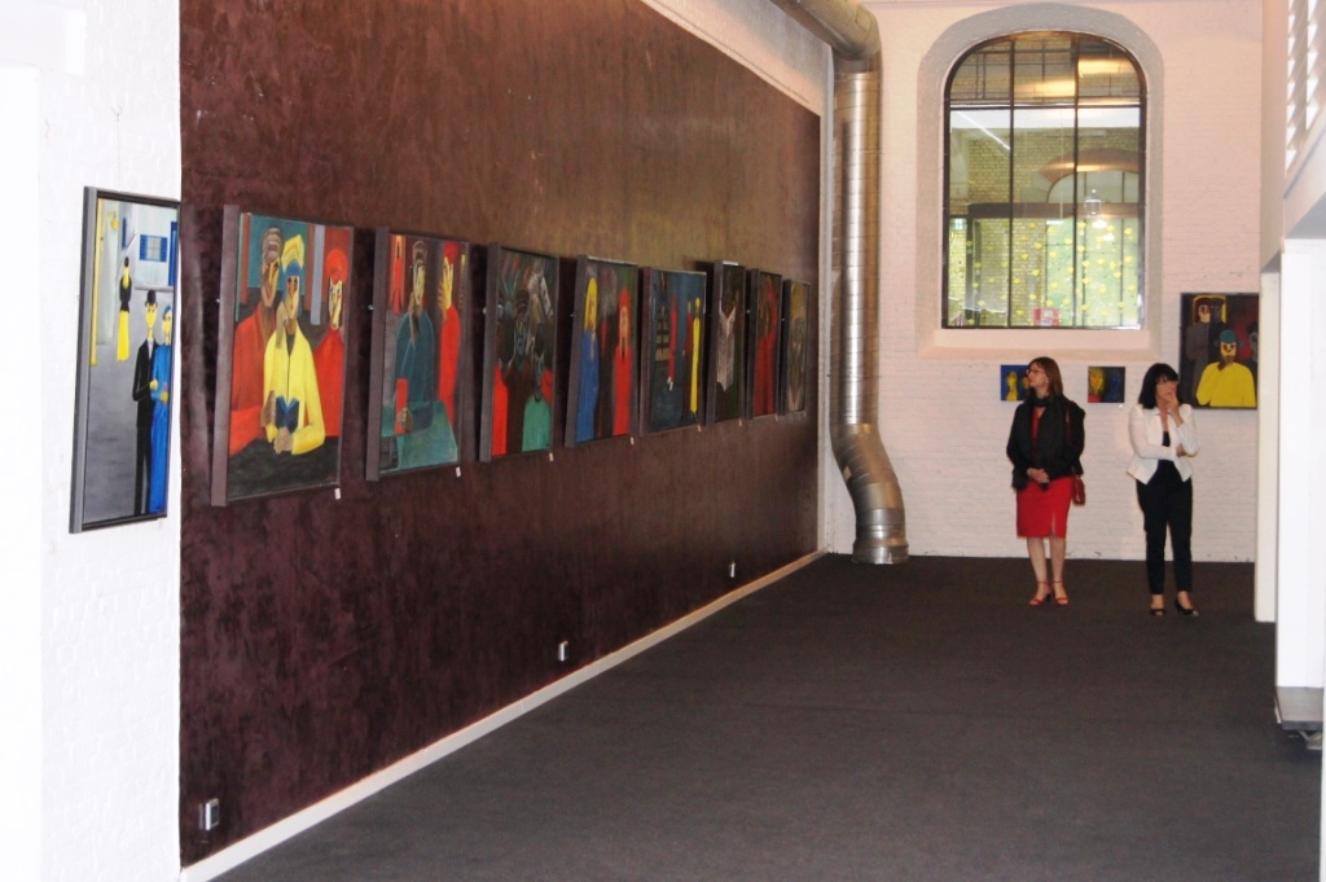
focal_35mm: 60
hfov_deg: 33.4
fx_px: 2208
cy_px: 441
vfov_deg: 22.6
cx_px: 663
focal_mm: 40
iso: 1000
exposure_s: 1/60
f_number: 5.6
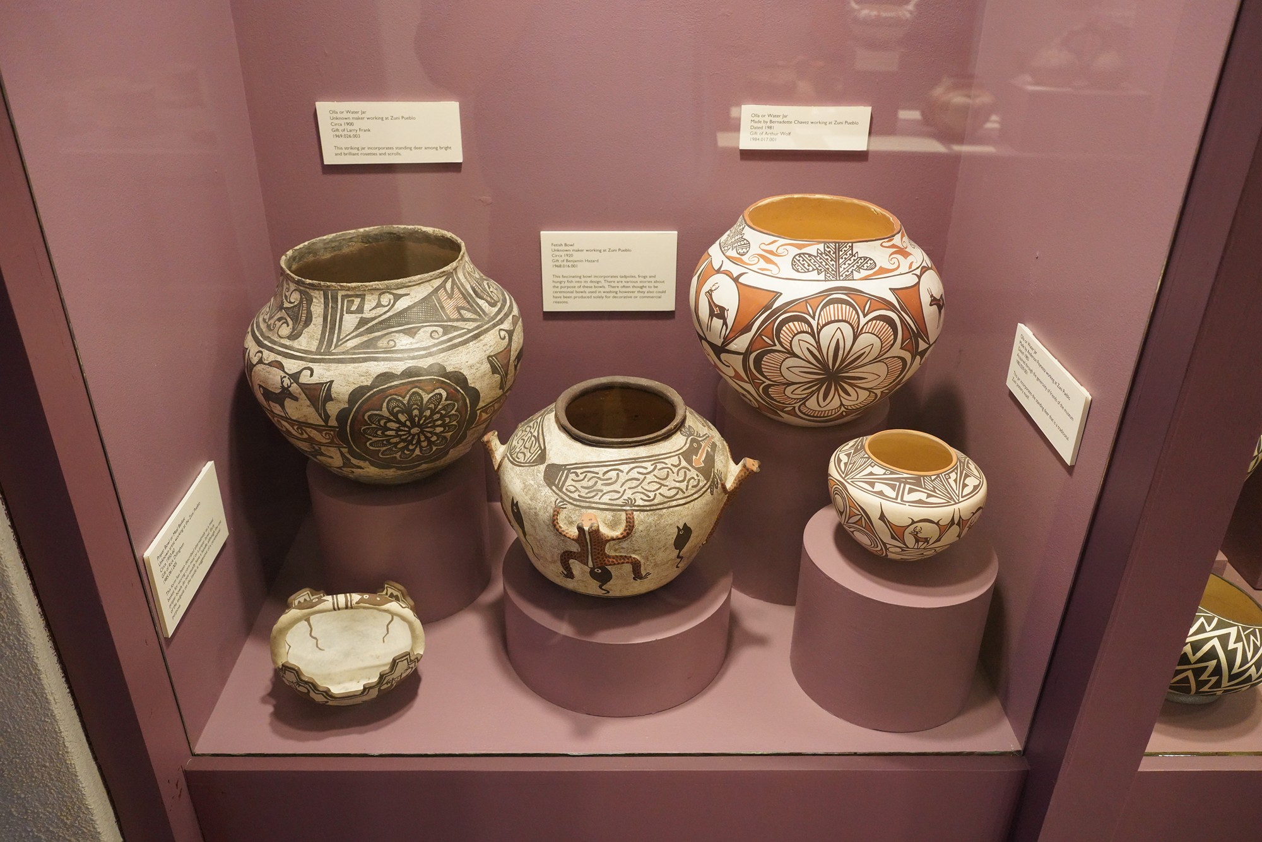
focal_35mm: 29
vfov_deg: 45.0
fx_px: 1017
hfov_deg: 63.7
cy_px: 421
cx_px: 631
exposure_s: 1/100
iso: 6400
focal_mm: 29
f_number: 4.5
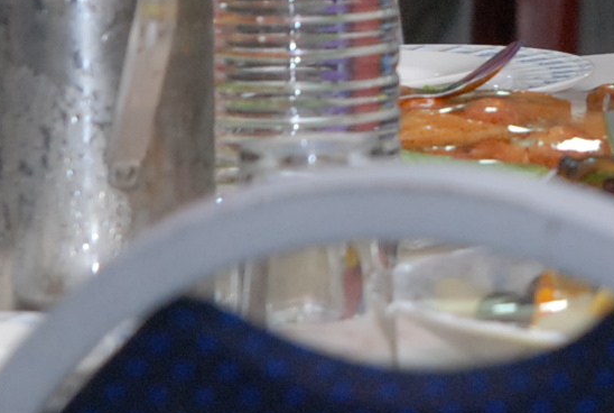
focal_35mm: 396
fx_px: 6769
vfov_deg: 3.5
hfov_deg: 5.1
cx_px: 1417
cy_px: -304
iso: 500
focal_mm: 50
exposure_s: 1/60
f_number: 4
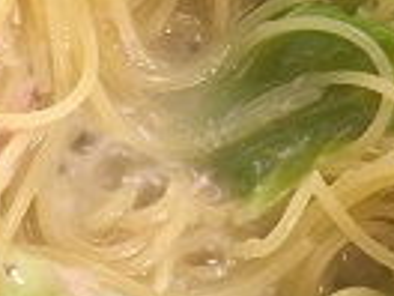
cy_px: 39
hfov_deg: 22.2
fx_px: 1002
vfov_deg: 16.6
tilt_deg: -70.3
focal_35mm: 88
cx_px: 218
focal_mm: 4.15
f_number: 2.2
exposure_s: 1/17
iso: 200
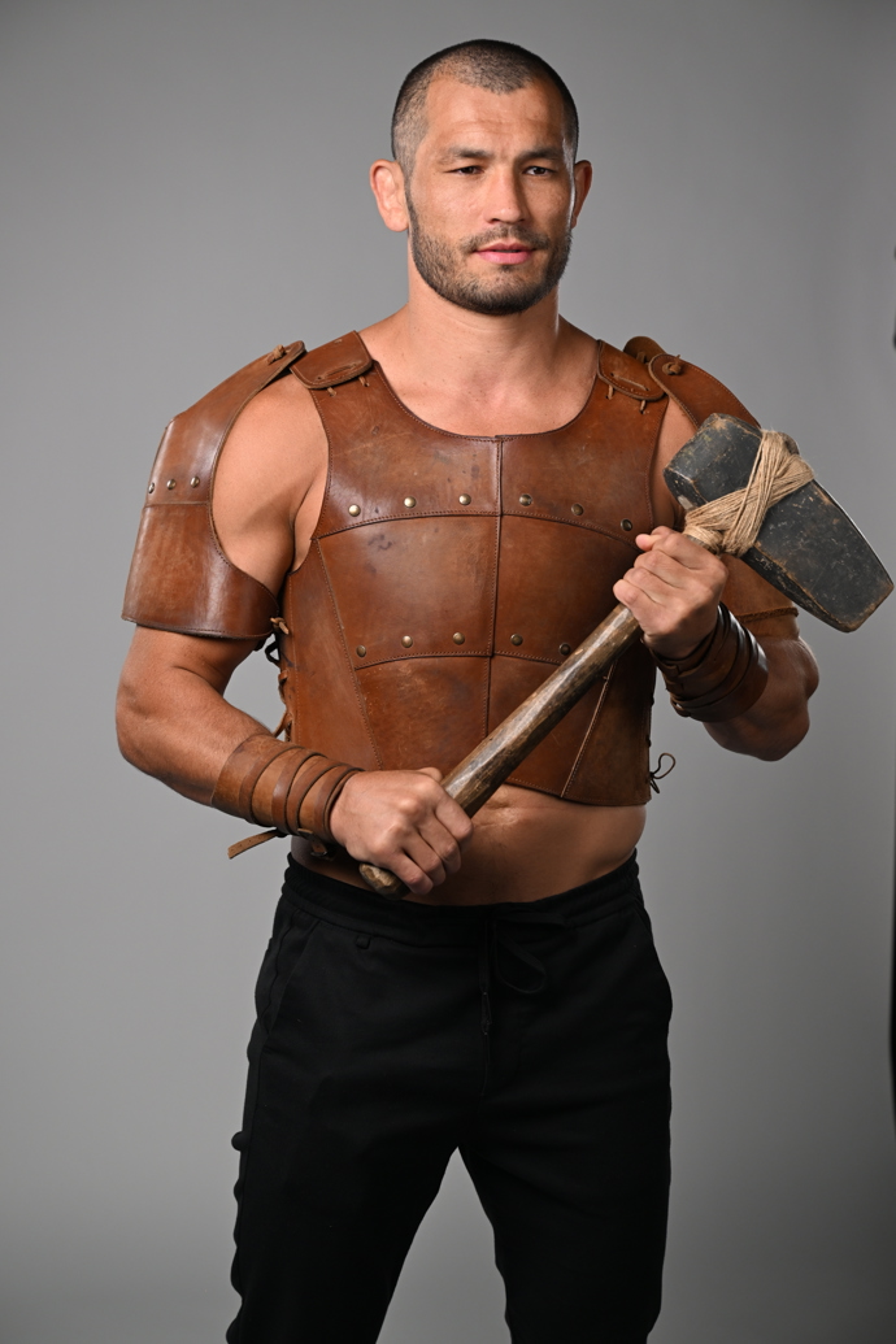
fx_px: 2613
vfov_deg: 28.8
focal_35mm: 70
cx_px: 448
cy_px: 672
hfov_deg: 19.5
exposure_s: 1/320
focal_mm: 70
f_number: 4.5
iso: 500
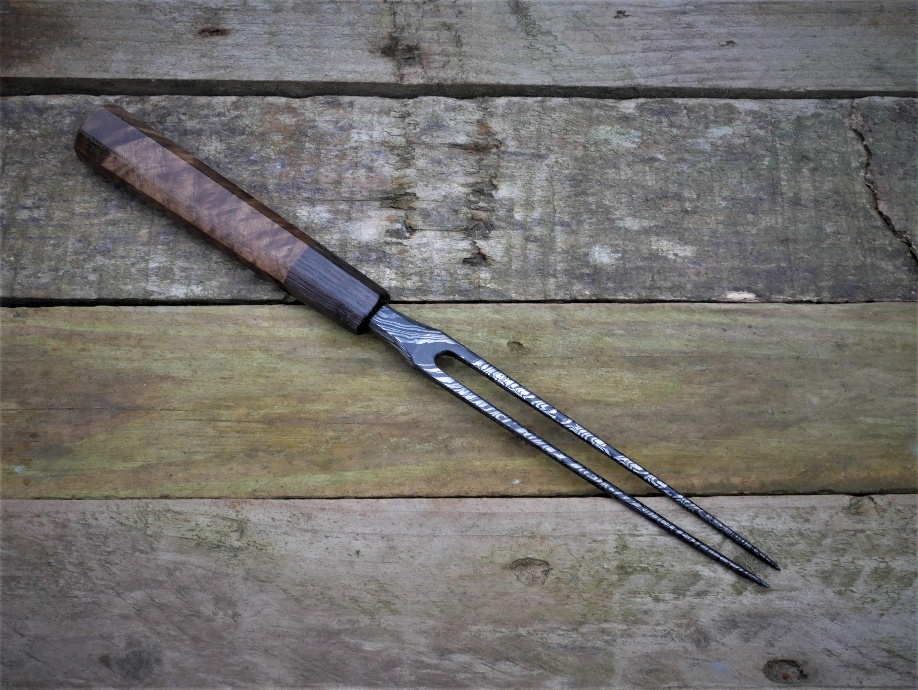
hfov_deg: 38.2
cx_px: 459
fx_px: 1327
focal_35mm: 50
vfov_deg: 29.1
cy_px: 345
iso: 800
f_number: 14
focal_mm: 25
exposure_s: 1/60
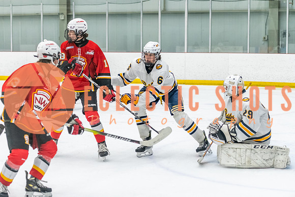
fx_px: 765
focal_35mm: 93
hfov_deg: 21.8
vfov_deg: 14.7
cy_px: 109
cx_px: 113
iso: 3200
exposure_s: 1/800
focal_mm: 75
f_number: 2.8
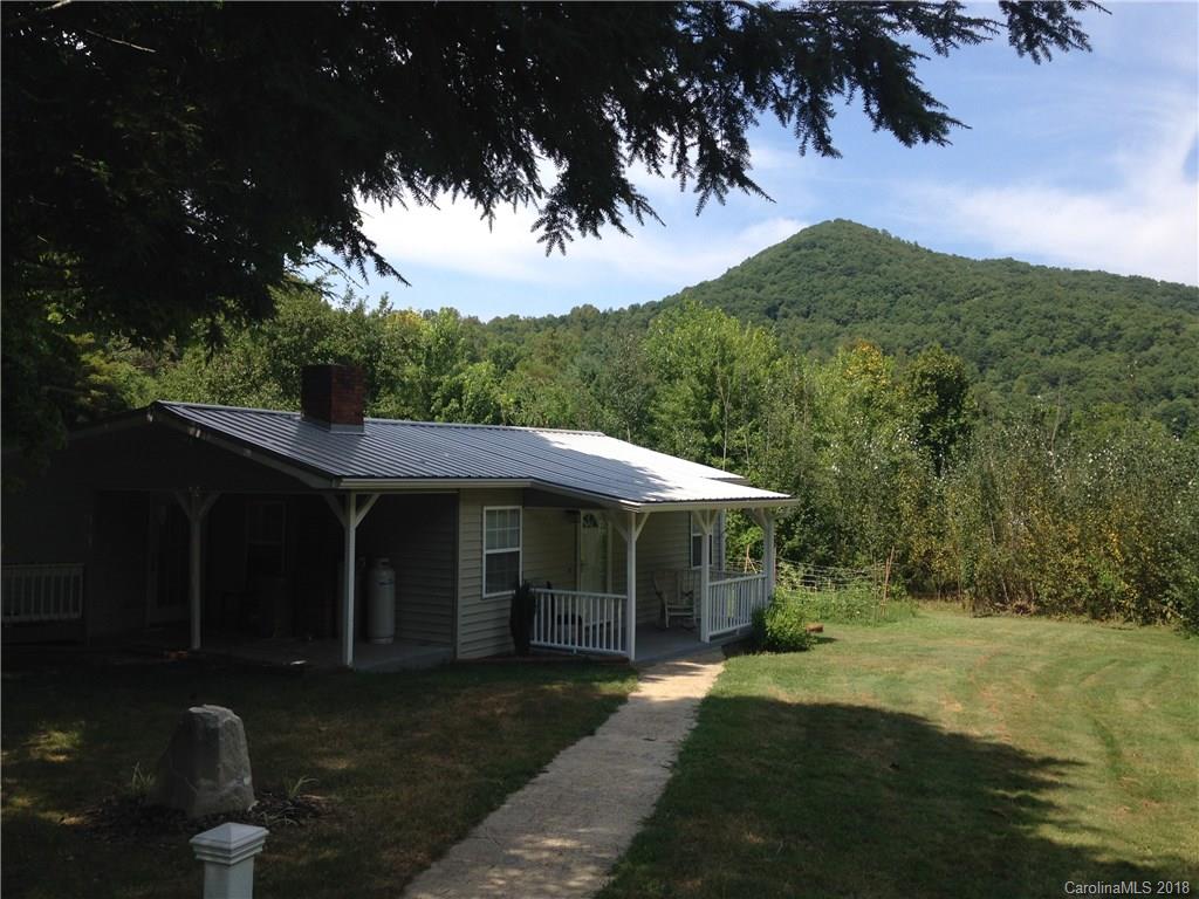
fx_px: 1143
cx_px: 600
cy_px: 450
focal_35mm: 33
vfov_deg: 42.9
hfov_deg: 55.4
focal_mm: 4.12
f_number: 2.4
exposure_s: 1/1232
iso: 50
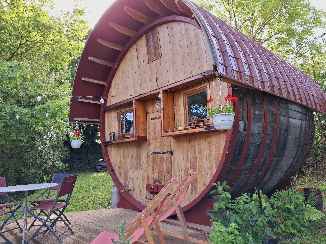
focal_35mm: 25
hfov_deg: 69.4
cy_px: 122
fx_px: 235
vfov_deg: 54.9
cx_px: 163
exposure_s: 1/126
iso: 25
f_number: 1.8
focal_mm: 4.7
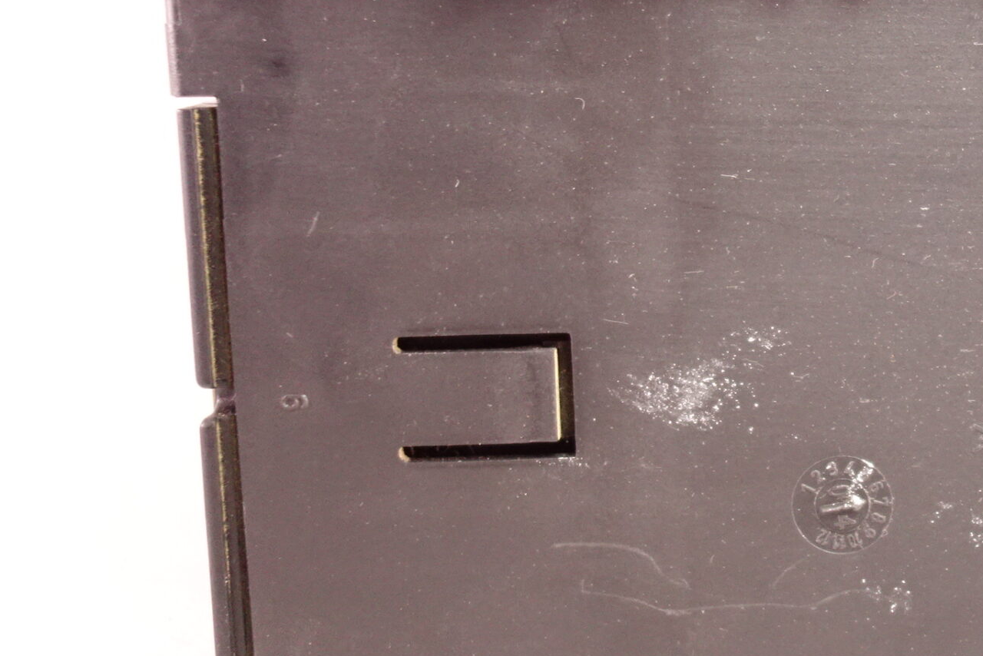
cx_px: 882
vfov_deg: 23.2
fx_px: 1584
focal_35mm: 58
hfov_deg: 32.8
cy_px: 172
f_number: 2
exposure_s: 1/40
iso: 1250
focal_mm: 10.63
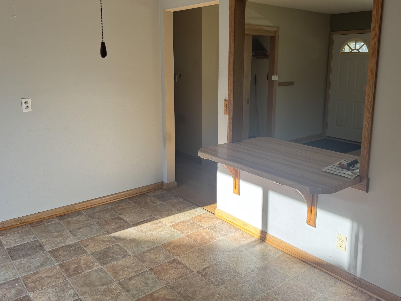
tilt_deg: -9.2
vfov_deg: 46.6
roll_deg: -0.1
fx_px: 347
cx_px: 218
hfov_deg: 59.9
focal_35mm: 30
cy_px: 124
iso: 64
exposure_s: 1/182
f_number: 1.78
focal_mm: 6.76
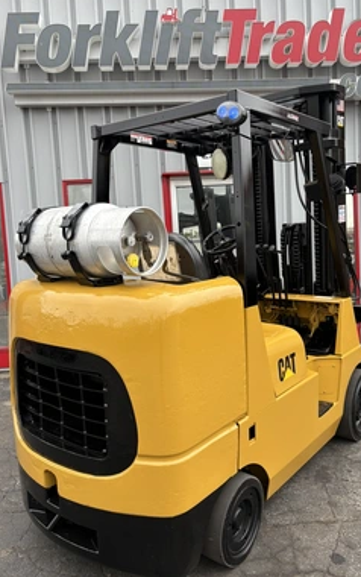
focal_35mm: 29
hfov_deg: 43.2
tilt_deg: -3.5
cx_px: 199
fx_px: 456
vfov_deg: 64.6
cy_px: 295
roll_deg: +3.7
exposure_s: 1/654
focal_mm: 5.96
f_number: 1.6
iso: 50
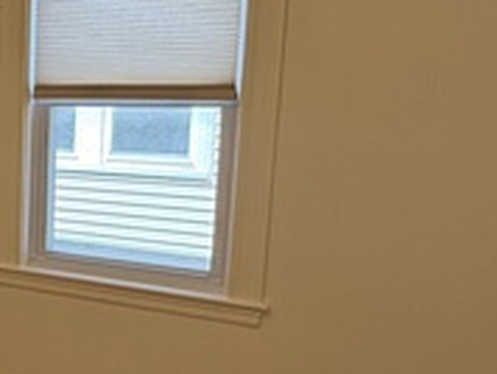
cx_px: -207
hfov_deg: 27.0
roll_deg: +1.2
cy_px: 202
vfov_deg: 26.6
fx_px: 791
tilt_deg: -9.5
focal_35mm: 55
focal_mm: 2.22
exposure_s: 1/99
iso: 64
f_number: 2.2
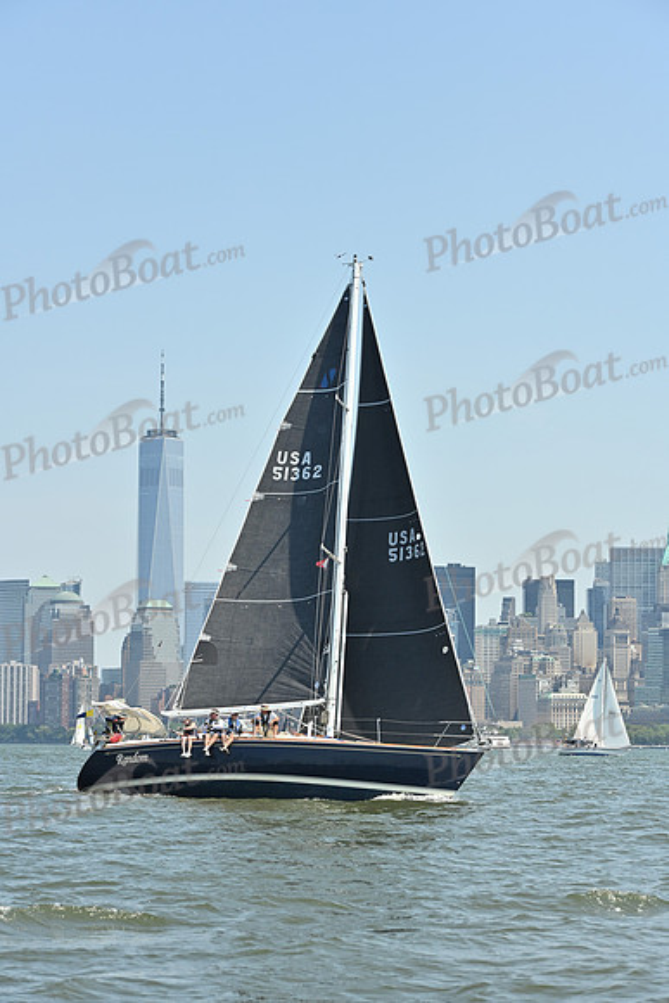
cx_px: 334
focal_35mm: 95
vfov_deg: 21.5
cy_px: 502
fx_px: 2646
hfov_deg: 14.4
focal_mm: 95
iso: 320
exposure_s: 1/1250
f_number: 8
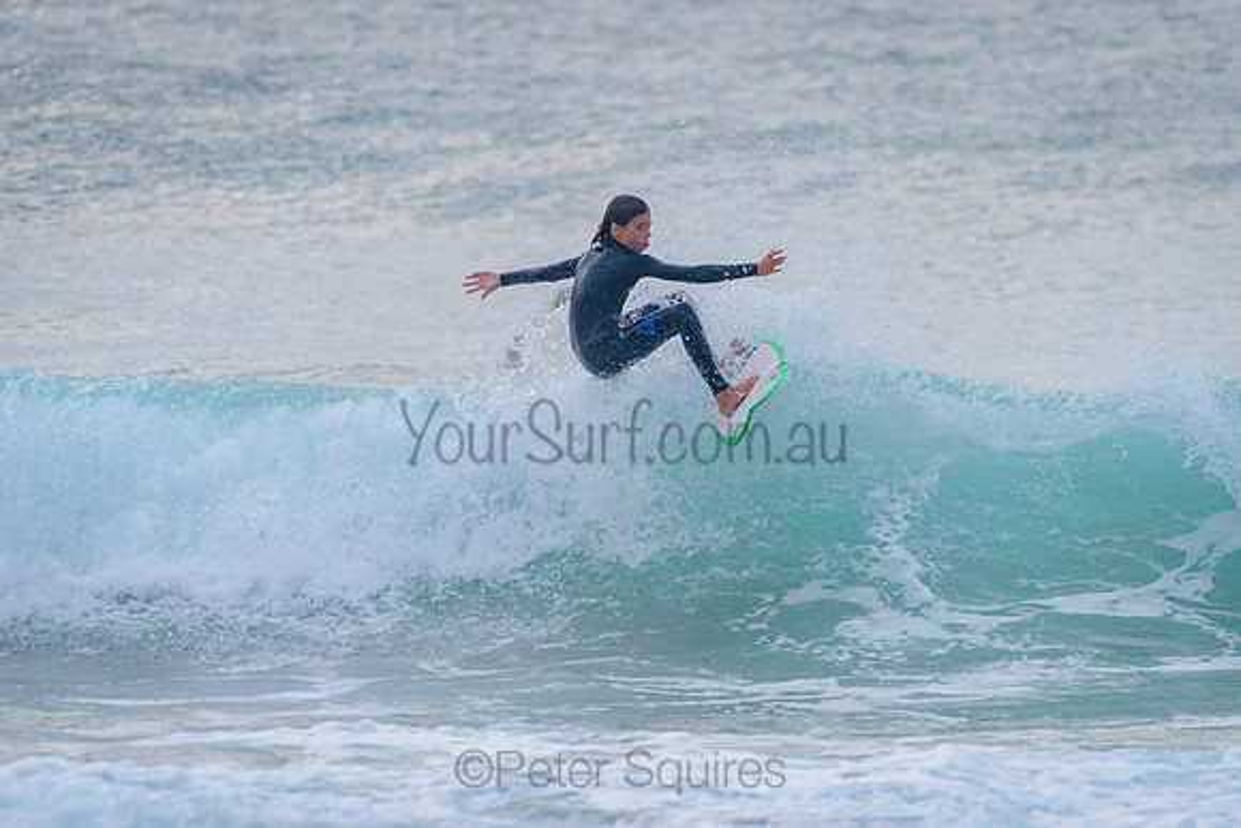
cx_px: 666
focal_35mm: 613
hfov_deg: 3.4
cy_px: 451
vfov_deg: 2.2
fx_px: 21140
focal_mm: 500
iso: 560
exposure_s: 1/1250
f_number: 5.6
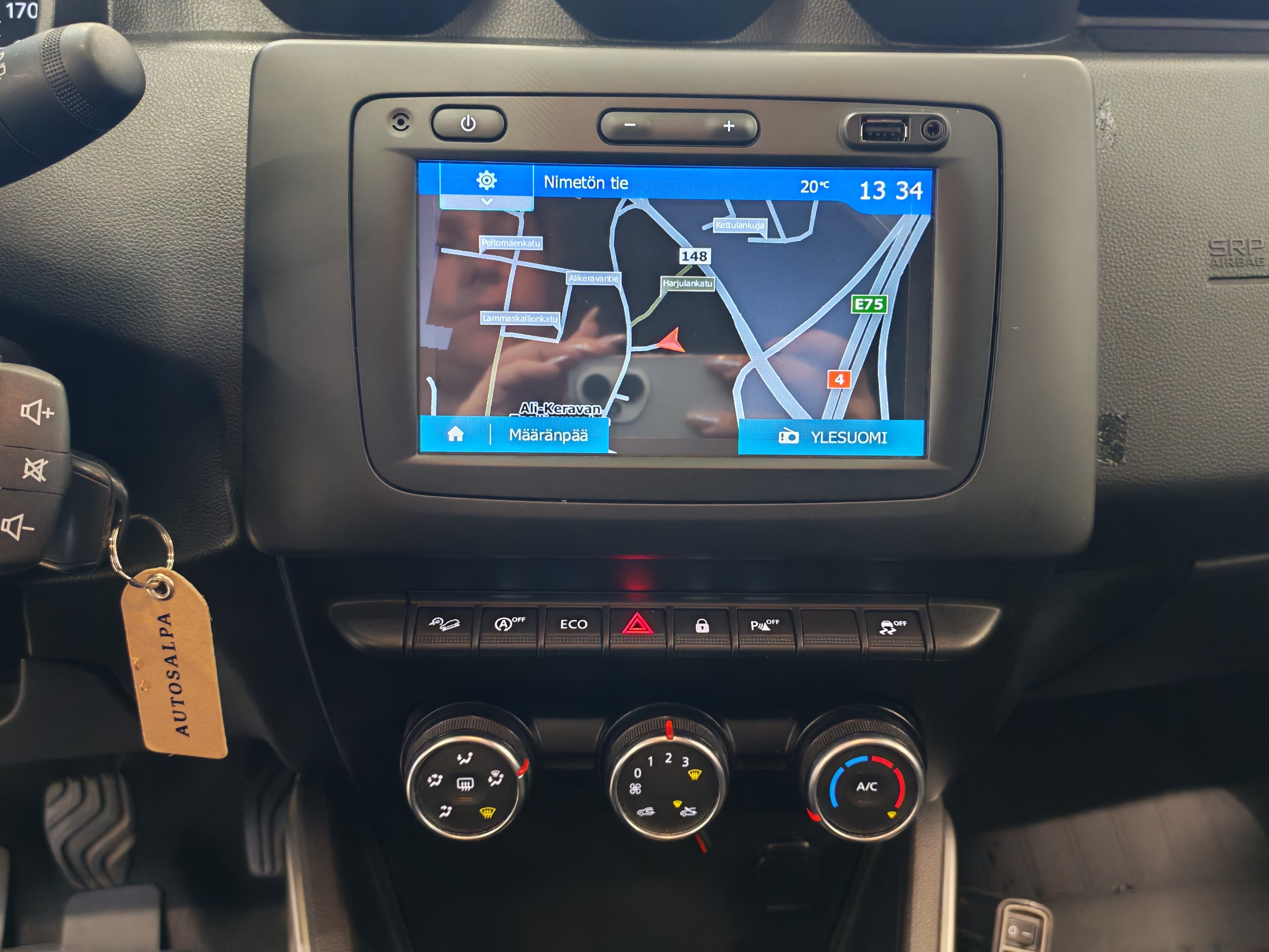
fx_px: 1246
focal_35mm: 34
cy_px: 476
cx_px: 634
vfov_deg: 41.8
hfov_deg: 54.0
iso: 1815
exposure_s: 1/33.3
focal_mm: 6.12
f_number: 1.9
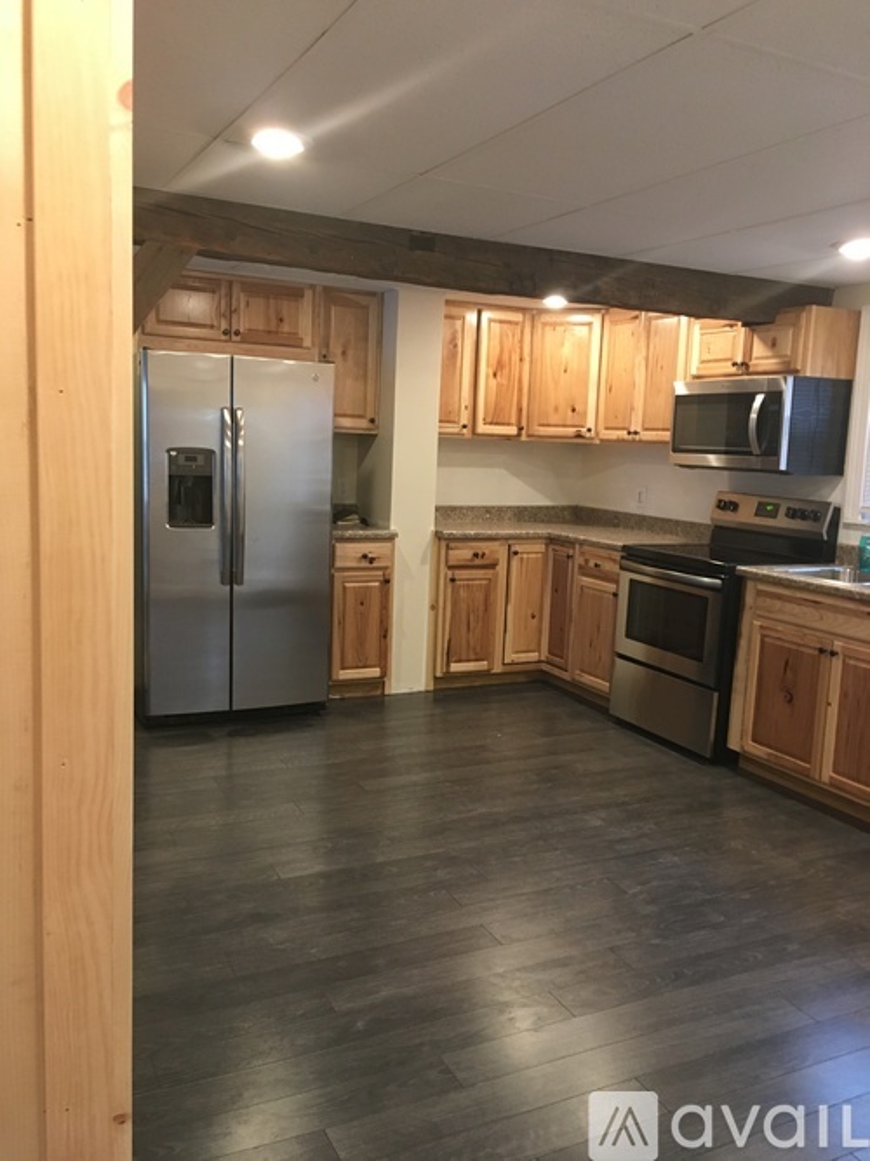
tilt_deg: -9.1
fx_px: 972
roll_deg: -0.7
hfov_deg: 48.2
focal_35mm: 29
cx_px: 435
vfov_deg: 61.7
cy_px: 580
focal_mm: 4.15
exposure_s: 1/30
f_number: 2.2
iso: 125
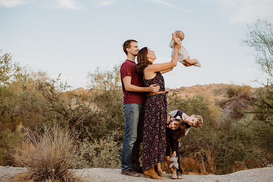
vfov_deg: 27.0
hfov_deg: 39.6
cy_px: 91
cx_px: 136
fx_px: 379
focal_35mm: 50
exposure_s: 1/250
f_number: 2.8
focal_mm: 50
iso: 200
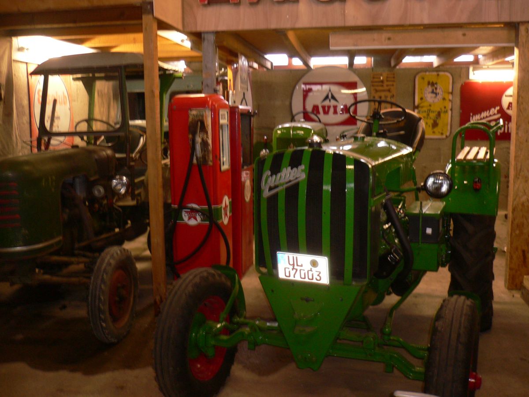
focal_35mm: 35
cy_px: 198
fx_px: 535
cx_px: 264
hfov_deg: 52.6
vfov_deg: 40.7
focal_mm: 5.8
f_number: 2.8
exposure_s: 1/8
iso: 100
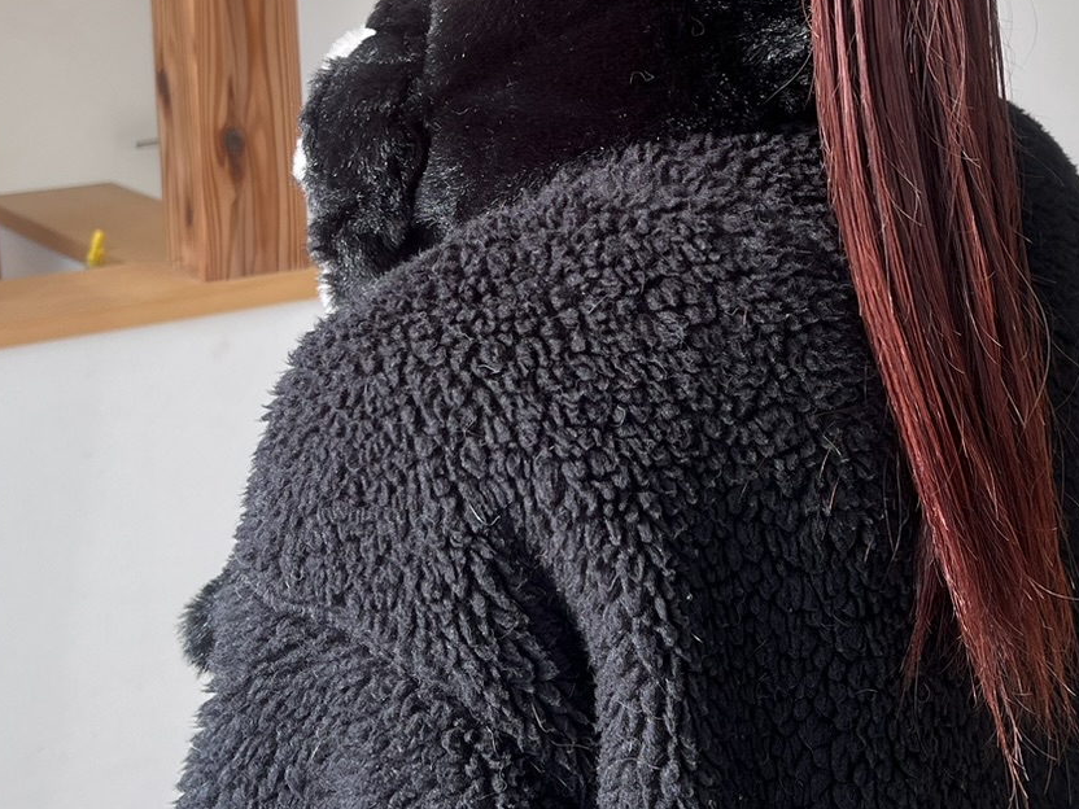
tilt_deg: -10.9
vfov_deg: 22.7
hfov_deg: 30.2
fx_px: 1995
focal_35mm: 64
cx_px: 629
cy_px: 178
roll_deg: +0.5
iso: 50
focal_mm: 5.7
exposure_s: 1/427
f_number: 1.5
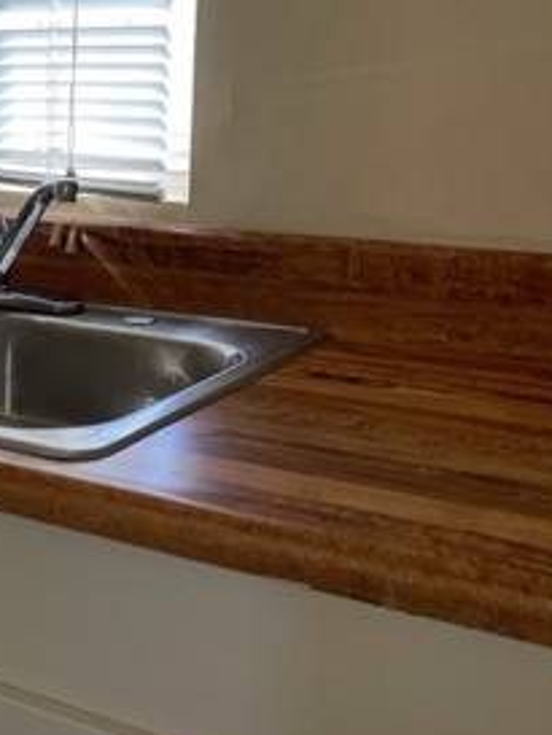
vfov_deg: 31.7
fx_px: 1296
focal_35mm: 61
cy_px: 385
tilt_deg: -14.7
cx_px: -62
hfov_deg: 22.6
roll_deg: +0.9
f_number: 1.6
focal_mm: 5.1
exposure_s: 1/422
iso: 32
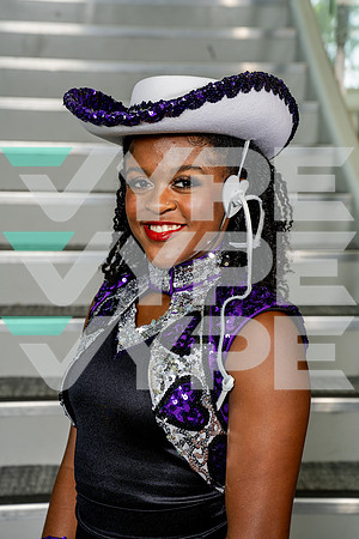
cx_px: 180
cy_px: 270
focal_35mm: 70
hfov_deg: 19.5
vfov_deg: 28.8
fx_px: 1047
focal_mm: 70
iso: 400
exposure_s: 1/250
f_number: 5.6
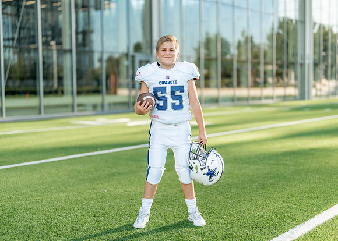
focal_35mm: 58
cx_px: 173
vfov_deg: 24.5
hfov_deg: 33.8
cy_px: 124
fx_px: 556
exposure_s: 1/2500
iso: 100
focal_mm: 50
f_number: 1.2
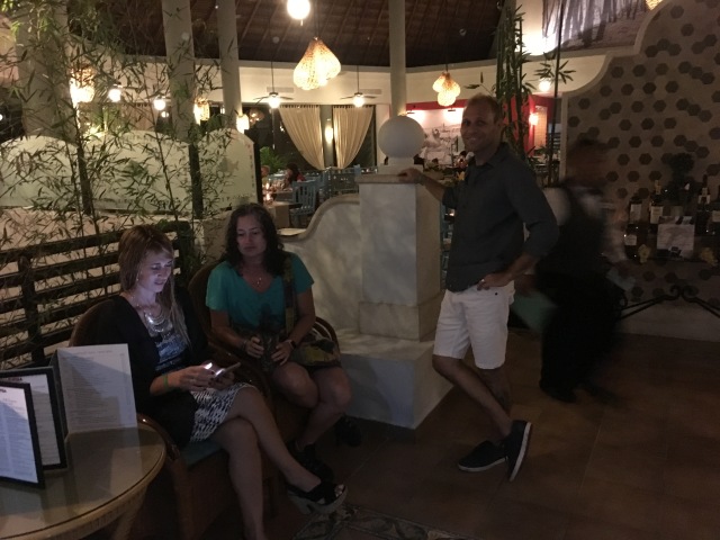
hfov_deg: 61.7
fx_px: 603
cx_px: 360
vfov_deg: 48.2
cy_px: 270
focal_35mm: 29
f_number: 2.2
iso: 800
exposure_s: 1/15
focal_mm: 4.15
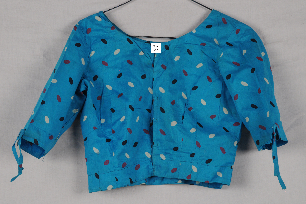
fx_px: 955
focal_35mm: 112
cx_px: 153
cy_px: 102
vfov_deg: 12.1
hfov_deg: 18.2
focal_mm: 75
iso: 400
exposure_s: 1/8
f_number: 16
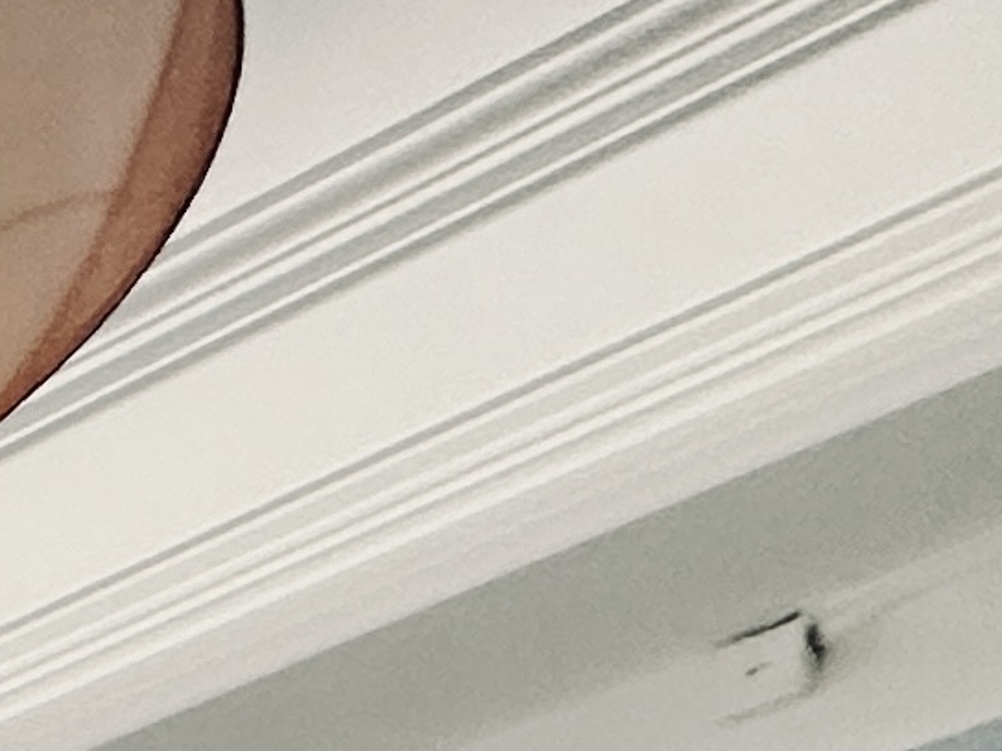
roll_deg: -1.4
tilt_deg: -1.2
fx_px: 3010
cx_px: -2384
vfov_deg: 9.1
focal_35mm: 104
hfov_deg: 10.0
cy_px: 2657
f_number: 2.2
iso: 125
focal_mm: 2.22
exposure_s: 1/100
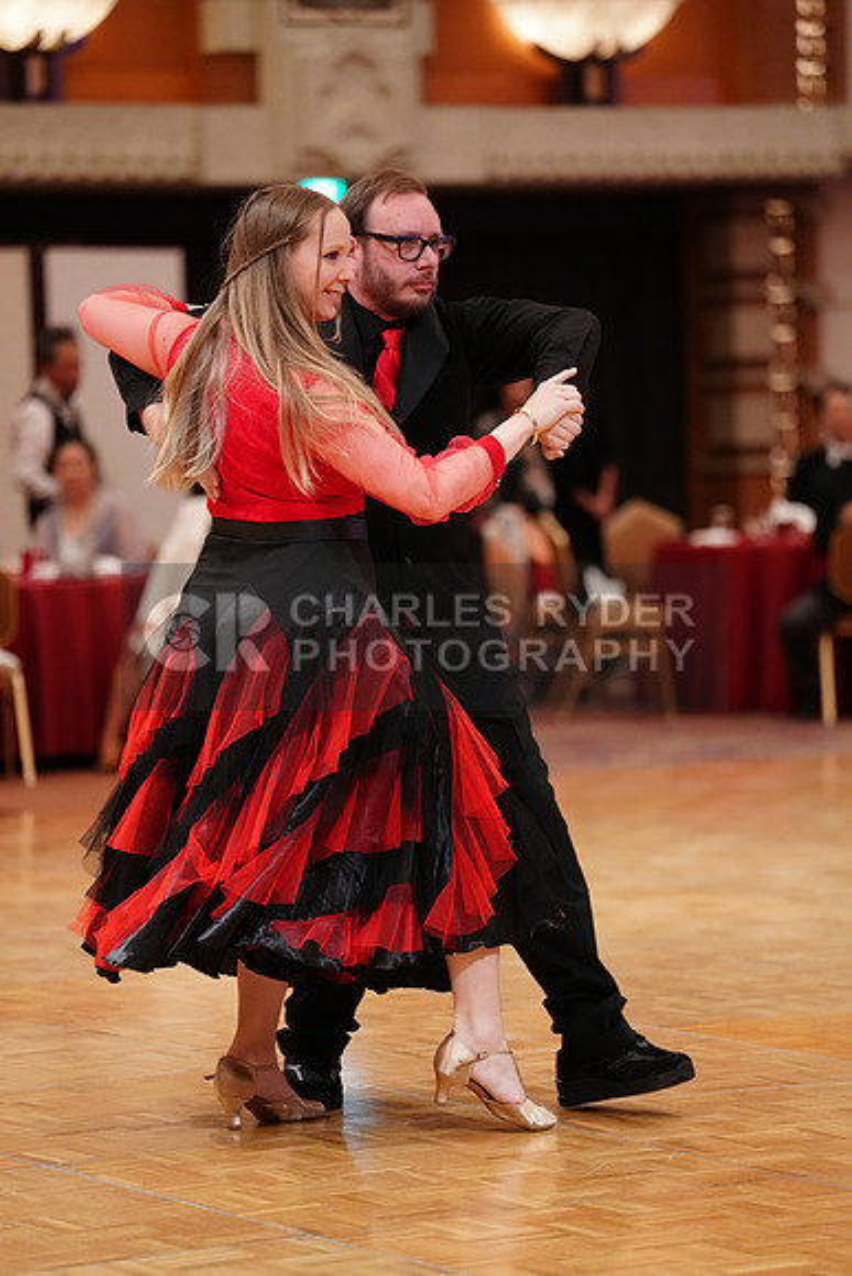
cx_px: 426
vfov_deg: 14.1
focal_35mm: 146
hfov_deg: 9.4
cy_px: 638
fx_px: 5180
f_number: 2.8
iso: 3200
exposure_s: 1/320
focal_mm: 146
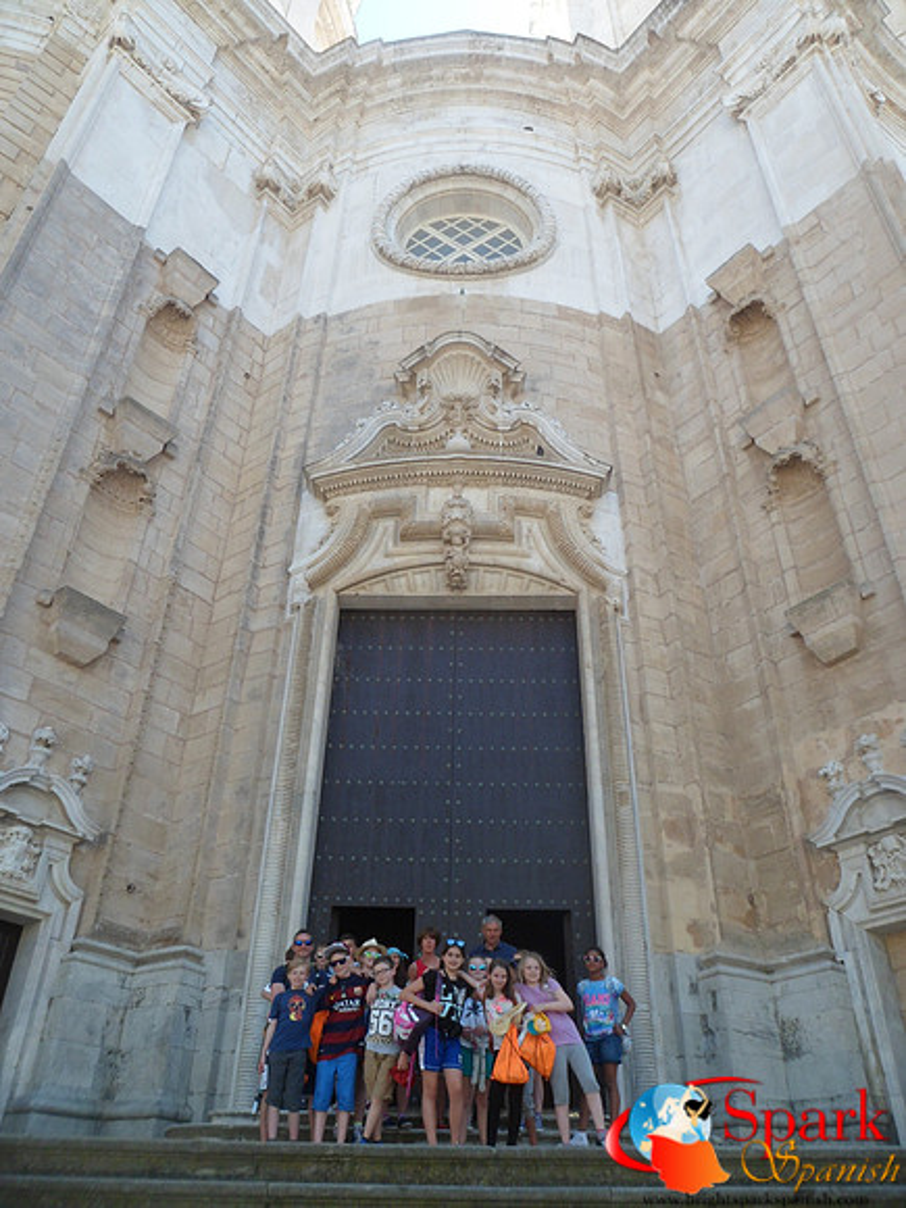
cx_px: 453
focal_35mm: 26
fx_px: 907
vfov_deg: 67.3
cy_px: 604
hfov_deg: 53.1
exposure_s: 1/350
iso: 80
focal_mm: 4.9
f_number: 3.3
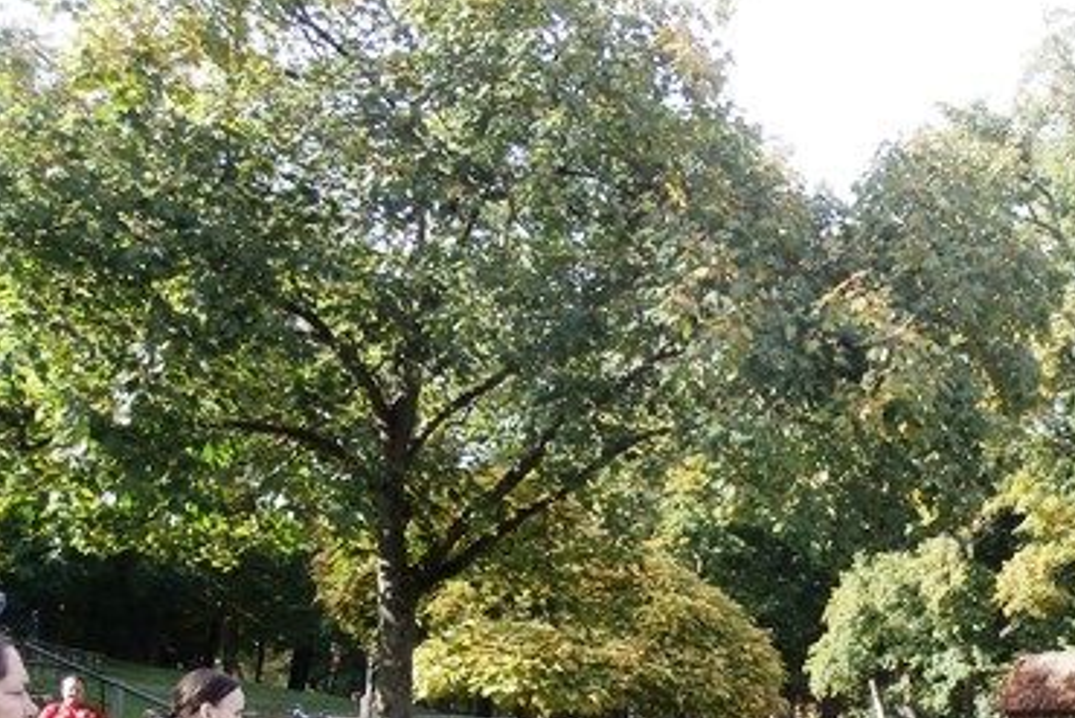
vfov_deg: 24.2
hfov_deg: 35.9
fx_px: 1613
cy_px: 677
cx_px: 831
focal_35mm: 54
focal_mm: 5.36
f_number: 3.5
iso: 100
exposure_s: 1/160
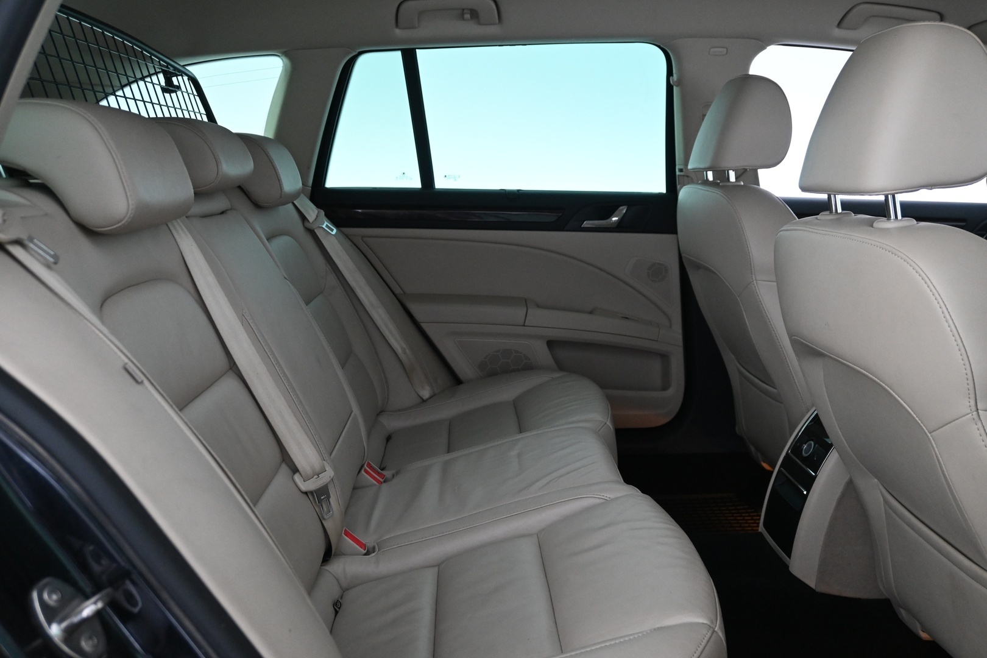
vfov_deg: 43.6
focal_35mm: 30
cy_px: 329
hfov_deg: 61.9
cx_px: 494
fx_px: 822
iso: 2000
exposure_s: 1/30
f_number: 3.8
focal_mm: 20
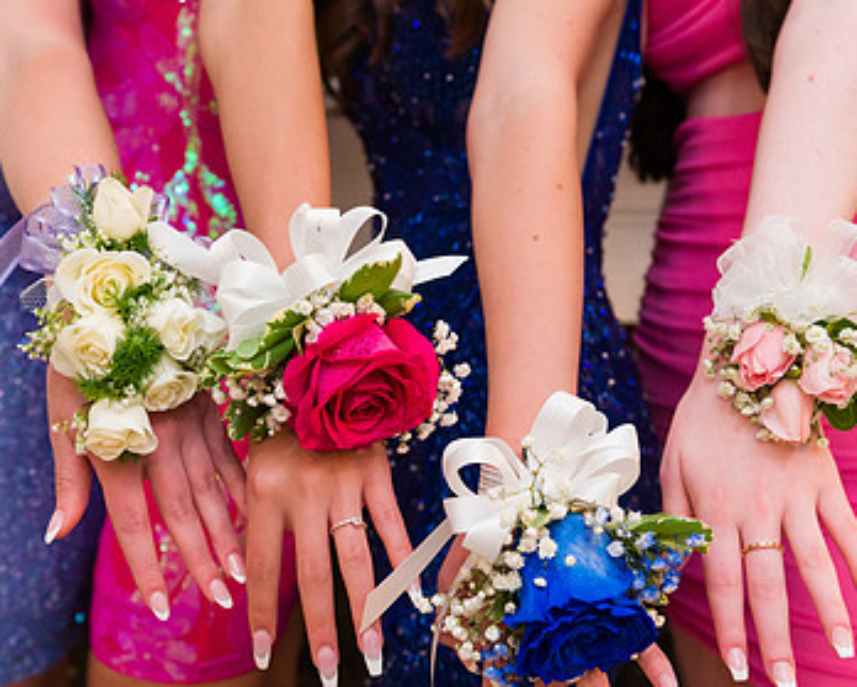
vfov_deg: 30.2
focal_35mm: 50
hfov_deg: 37.3
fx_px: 1269
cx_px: 424
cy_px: 426
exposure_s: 1/200
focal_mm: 32
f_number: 5
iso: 2000
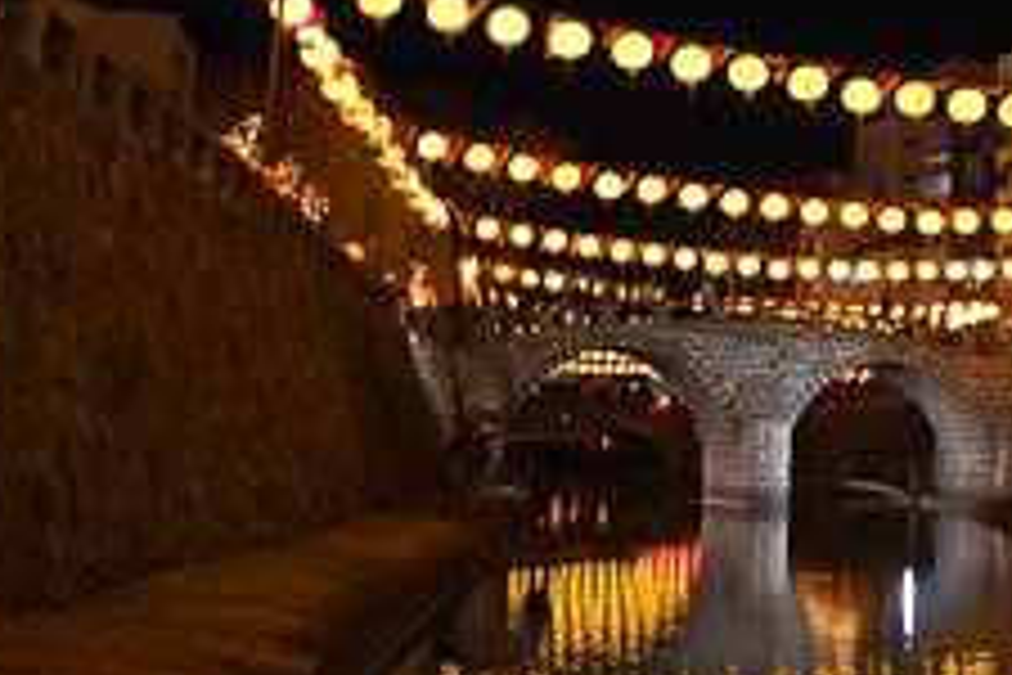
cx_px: 868
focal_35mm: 75
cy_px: 63
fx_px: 2108
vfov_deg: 17.9
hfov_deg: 26.3
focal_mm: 22
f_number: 4.5
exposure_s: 1/8
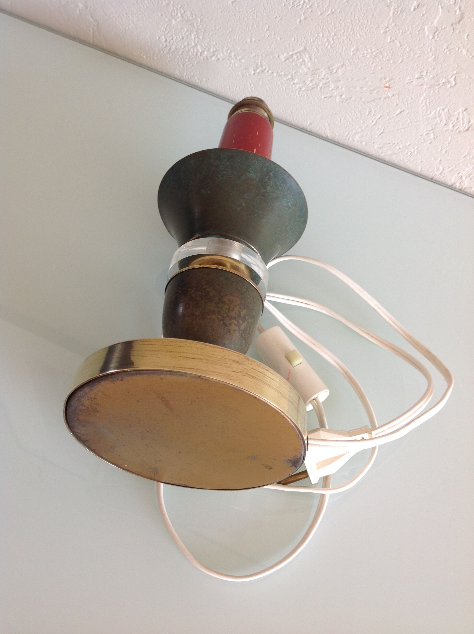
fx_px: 641
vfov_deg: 52.7
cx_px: 237
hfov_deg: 40.6
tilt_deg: -56.3
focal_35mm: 35
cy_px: 317
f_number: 2.4
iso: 50
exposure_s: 1/40
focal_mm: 4.28
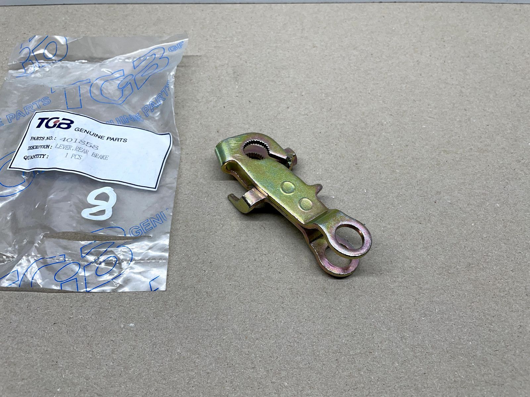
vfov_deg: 53.1
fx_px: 398
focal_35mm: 26
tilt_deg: -58.3
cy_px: 198
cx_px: 265
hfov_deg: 67.3
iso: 32
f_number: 1.6
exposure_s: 1/117
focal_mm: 4.2
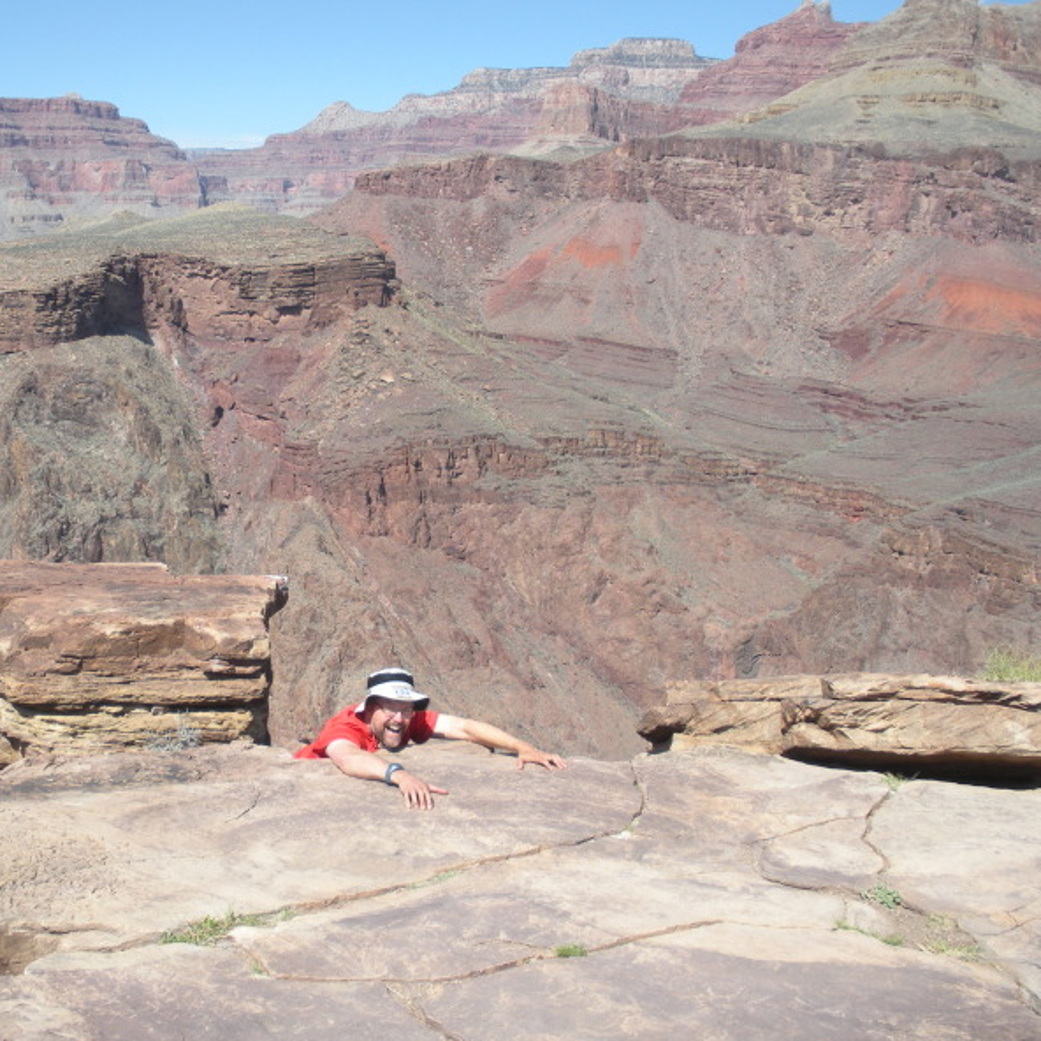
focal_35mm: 43
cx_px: 434
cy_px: 524
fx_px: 1463
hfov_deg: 39.1
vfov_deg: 39.2
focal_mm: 6.3
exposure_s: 1/563
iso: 64
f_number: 3.5
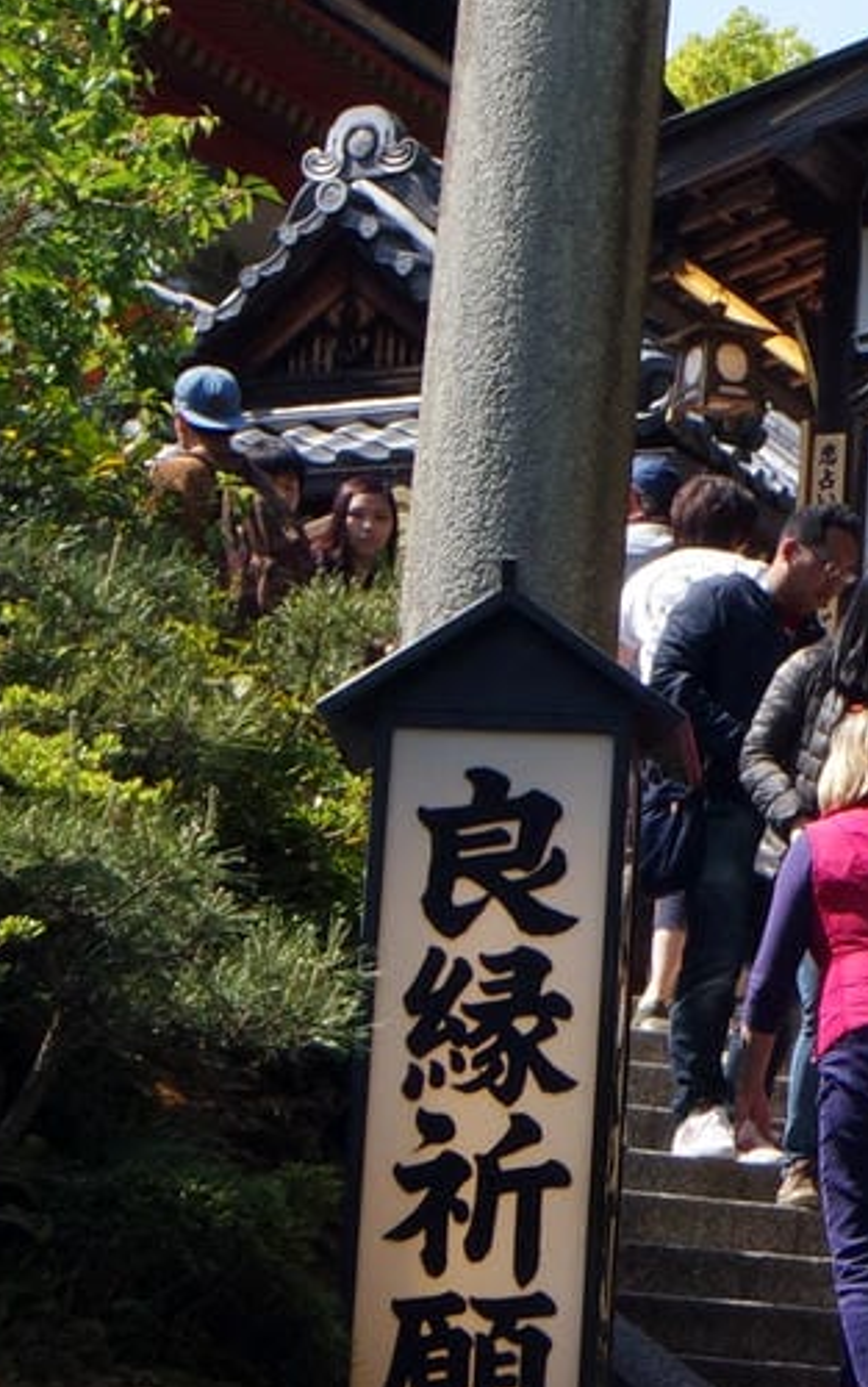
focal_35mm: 165
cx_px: 1461
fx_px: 6238
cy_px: 438
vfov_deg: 12.7
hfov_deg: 7.8
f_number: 7.1
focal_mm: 17
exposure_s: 1/200
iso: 160
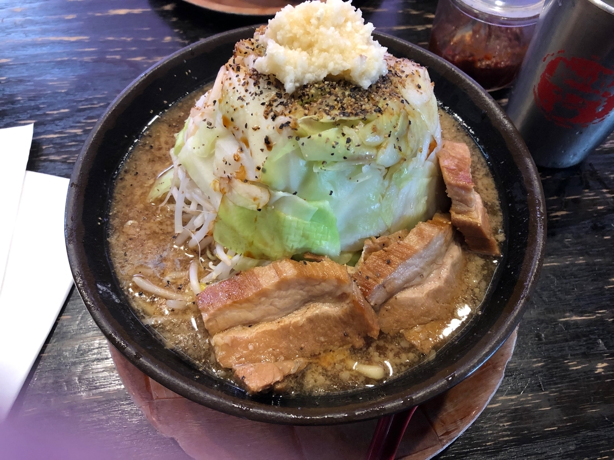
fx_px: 497
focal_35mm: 28
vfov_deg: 49.7
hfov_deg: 63.4
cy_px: 230
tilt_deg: -61.4
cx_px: 307
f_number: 1.8
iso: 80
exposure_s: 1/15
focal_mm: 3.99
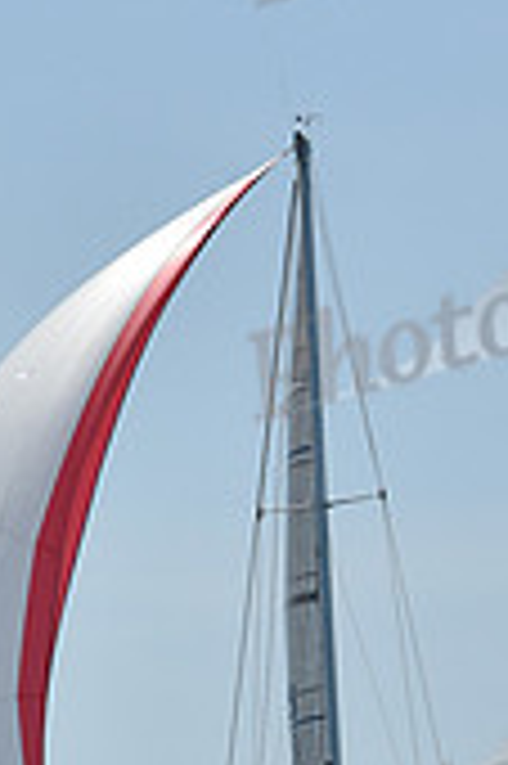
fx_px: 7253
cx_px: 16
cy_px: 603
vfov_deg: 6.0
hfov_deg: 4.0
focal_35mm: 342
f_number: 10
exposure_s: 1/1250
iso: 250
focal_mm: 100
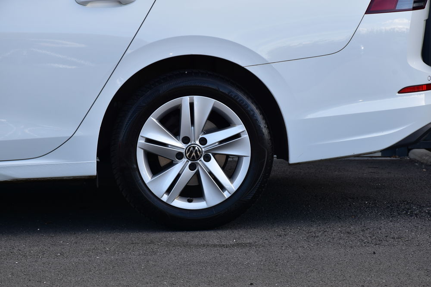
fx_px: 1706
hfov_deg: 14.4
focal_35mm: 142
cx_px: 216
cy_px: 144
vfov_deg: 9.6
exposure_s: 1/160
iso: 400
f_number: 9
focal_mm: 95
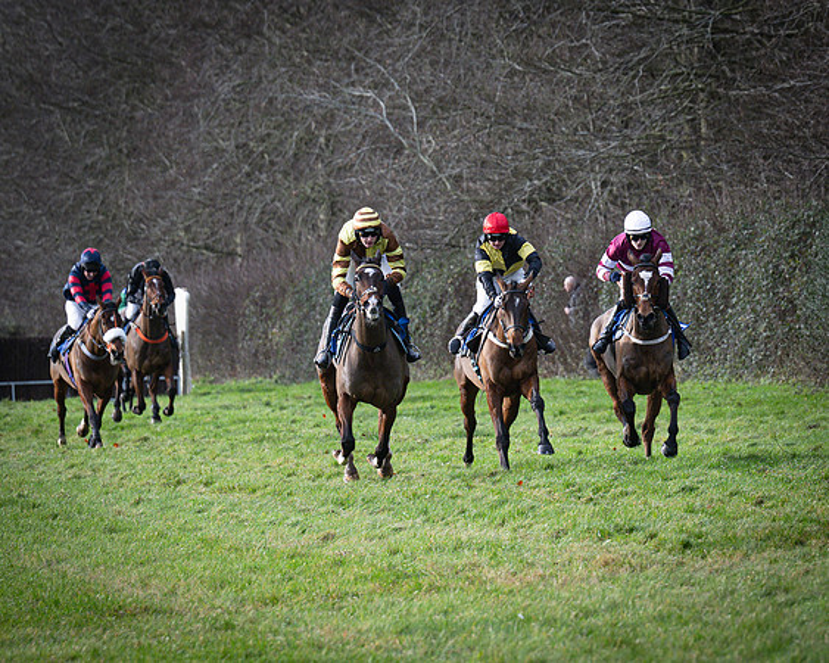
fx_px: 8664
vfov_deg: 4.4
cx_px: 553
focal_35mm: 353
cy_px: 351
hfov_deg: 5.5
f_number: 4
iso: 400
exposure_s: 1/1250
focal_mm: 135
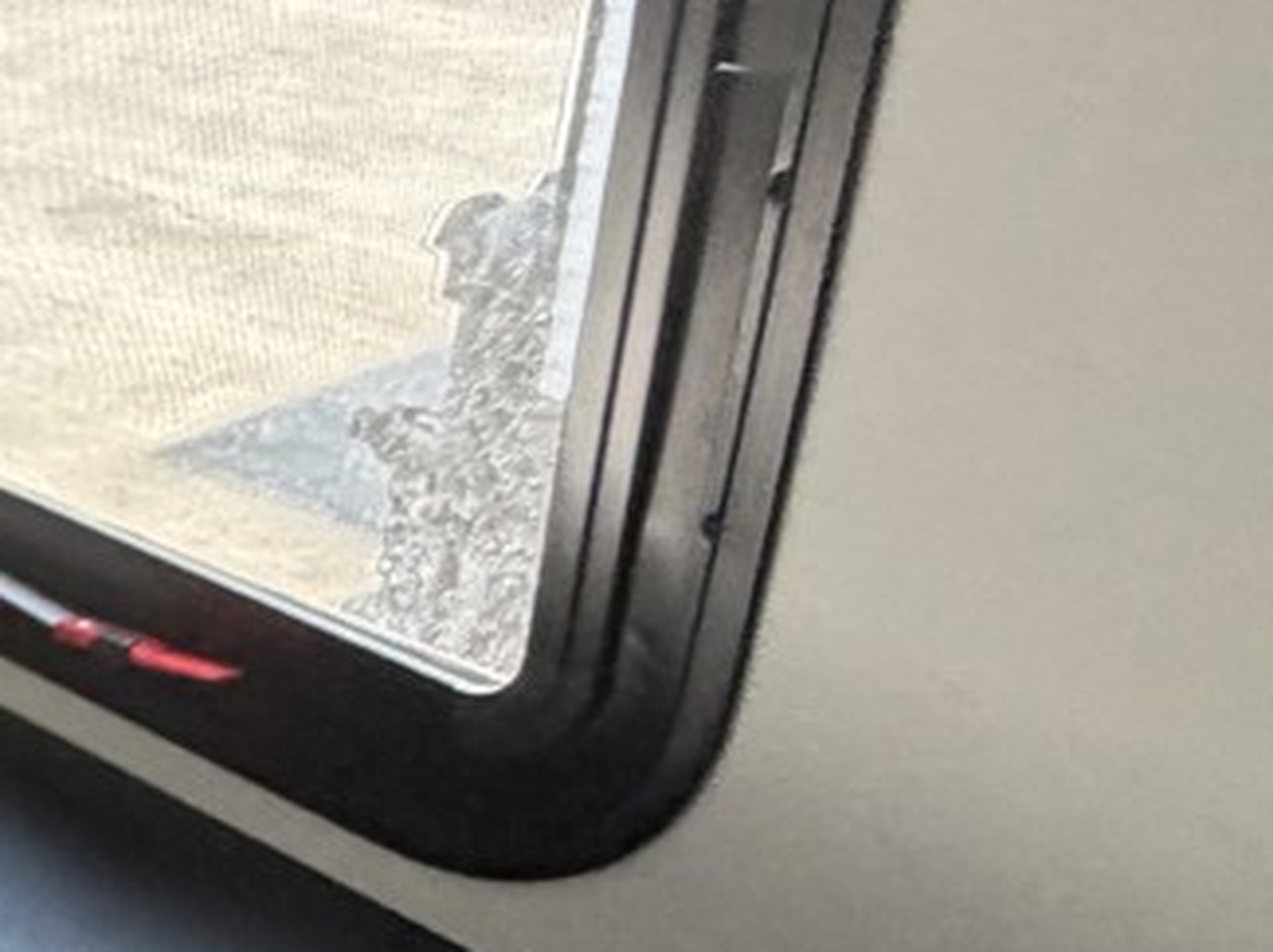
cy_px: 662
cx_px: -748
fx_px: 2535
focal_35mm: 69
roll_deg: +2.9
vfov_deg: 21.2
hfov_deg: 22.1
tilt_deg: -28.2
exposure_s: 1/87
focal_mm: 2.22
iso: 320
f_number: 2.2
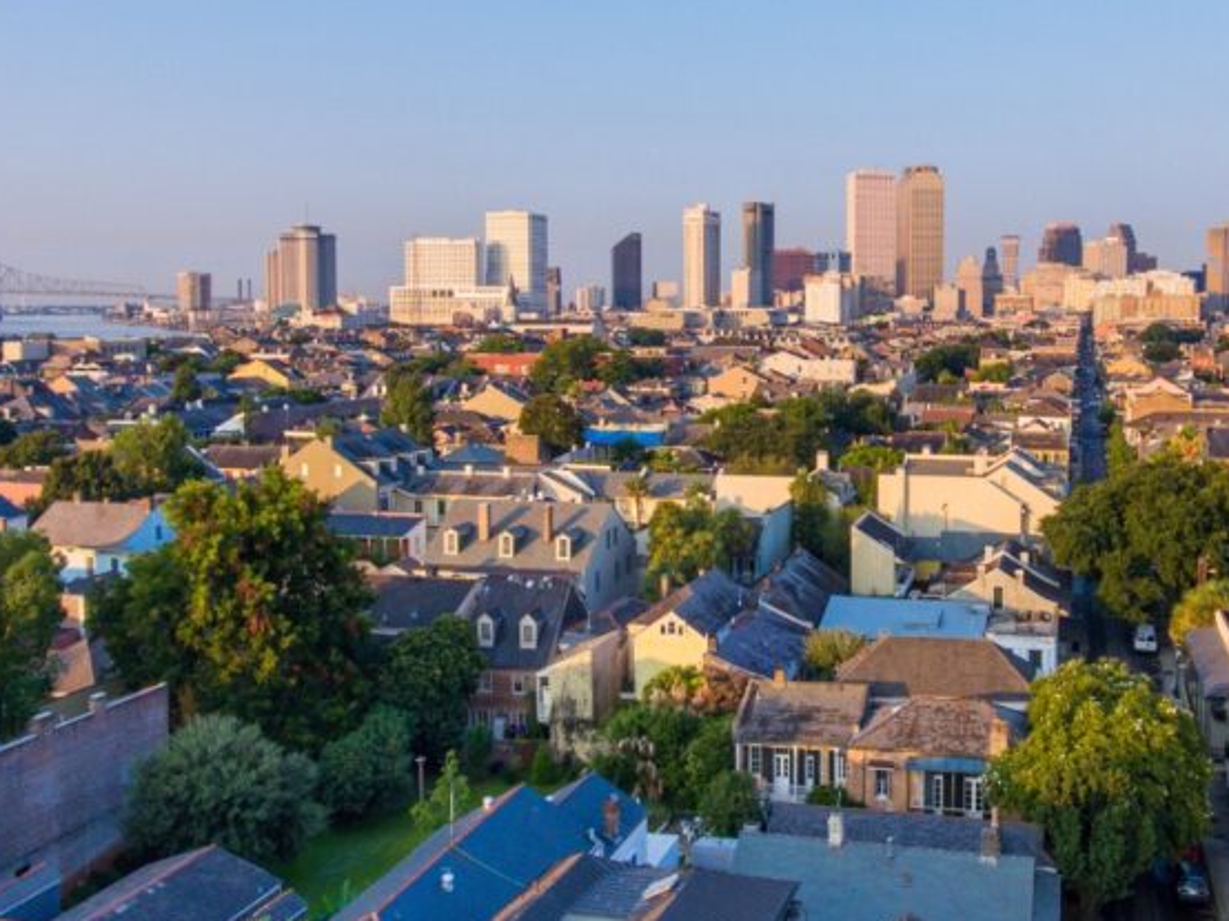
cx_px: 788
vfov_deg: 38.6
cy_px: 396
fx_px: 1313
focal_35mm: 37
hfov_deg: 49.5
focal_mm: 3.61
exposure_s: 1/320
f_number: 2.8
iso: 100
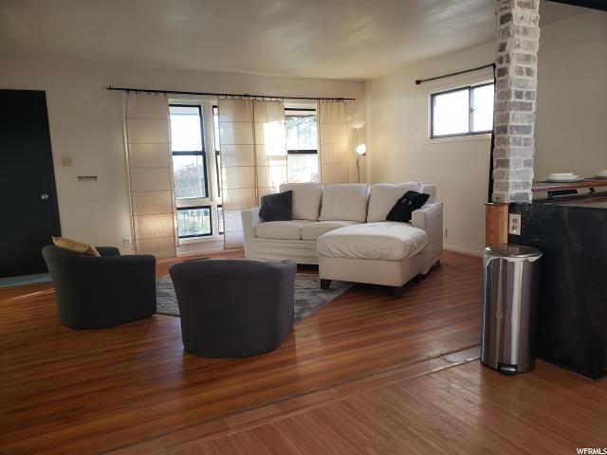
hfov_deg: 67.3
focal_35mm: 26
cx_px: 304
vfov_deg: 53.1
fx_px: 456
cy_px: 228
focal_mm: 4.3
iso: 160
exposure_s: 1/60
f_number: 2.4
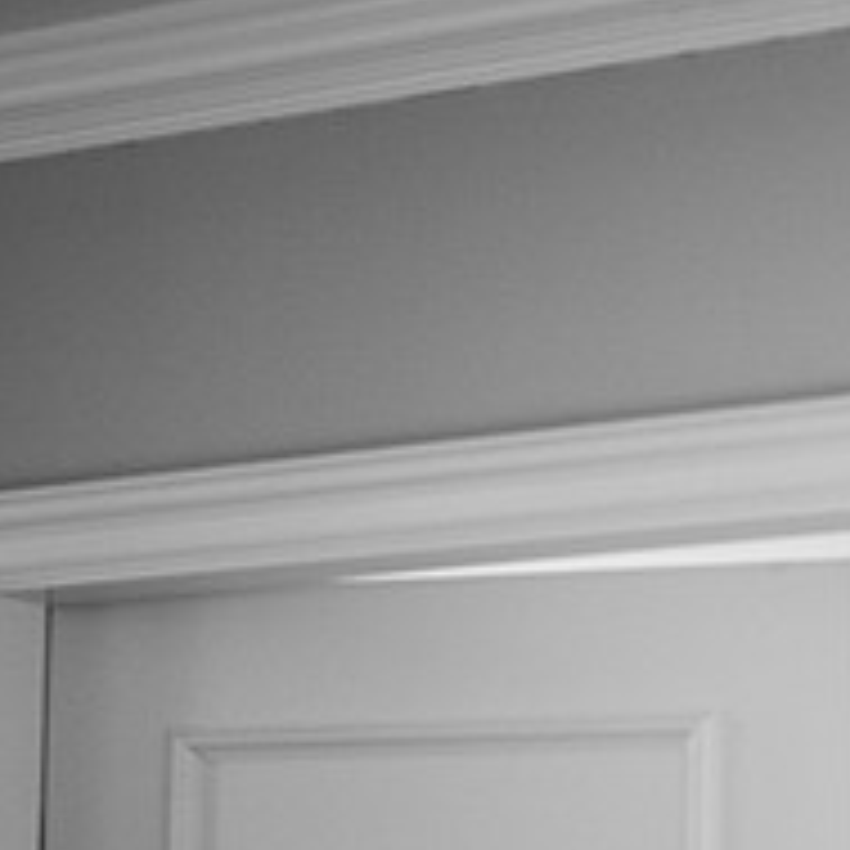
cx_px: 940
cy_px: 753
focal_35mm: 134
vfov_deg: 12.9
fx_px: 3723
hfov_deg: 12.8
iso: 400
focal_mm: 50
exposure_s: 1/320
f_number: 1.8
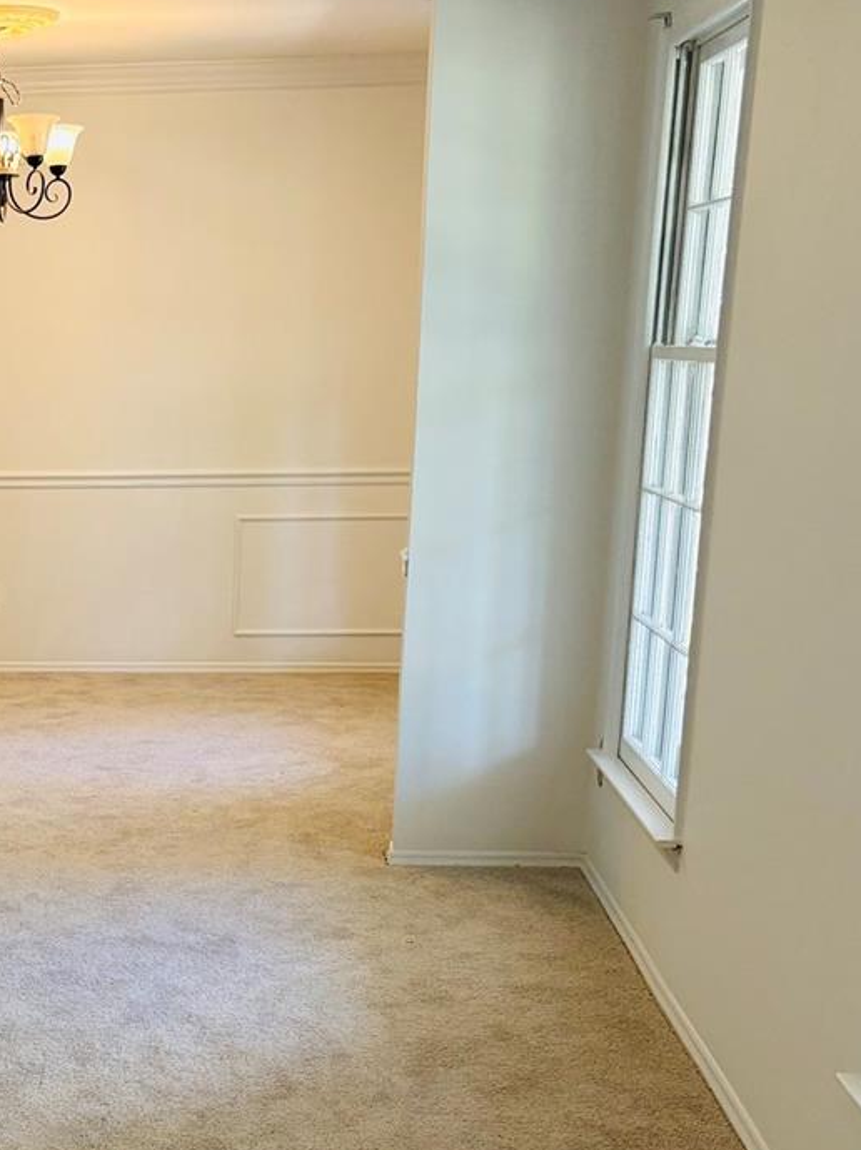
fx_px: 1925
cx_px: 20
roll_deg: +0.9
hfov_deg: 24.2
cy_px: 935
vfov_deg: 32.3
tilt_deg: -18.0
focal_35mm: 58
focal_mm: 5.96
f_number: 1.6
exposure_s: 1/120
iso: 125
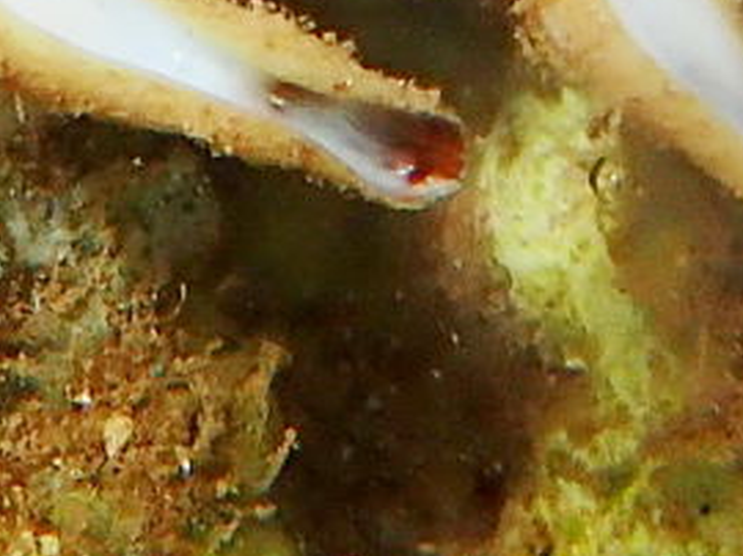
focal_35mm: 178
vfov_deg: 7.8
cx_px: 127
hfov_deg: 11.1
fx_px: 3817
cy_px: -702
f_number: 8
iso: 100
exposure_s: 1/160
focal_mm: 4.5
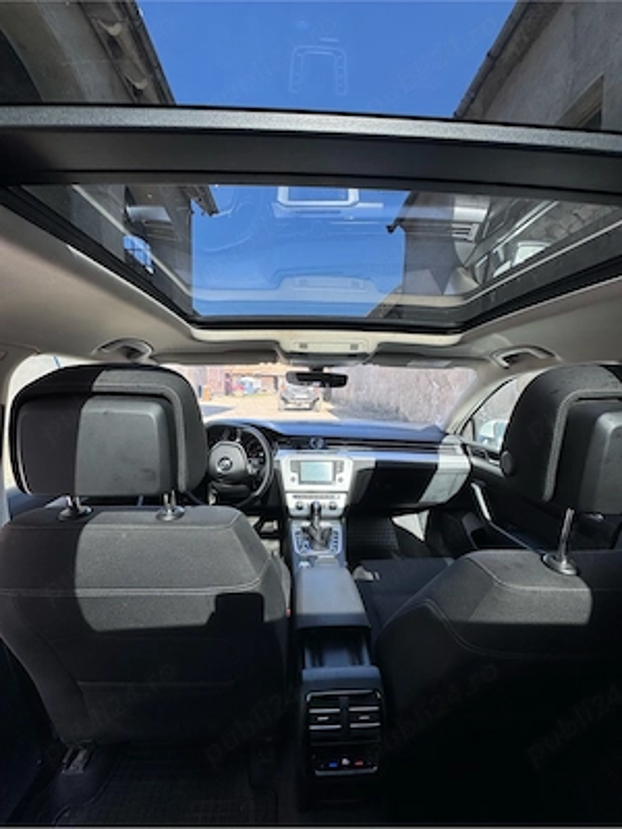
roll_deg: -1.3
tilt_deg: -5.3
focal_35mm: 14
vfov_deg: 102.1
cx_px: 311
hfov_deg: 85.7
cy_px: 414
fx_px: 335
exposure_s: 1/150
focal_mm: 2.22
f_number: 2.2
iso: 40
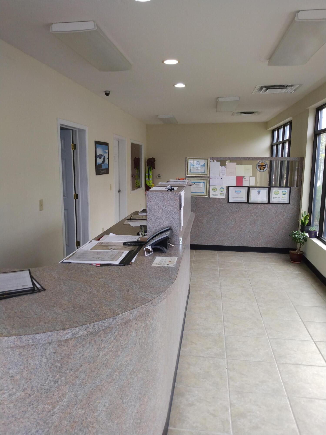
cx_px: 163
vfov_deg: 81.7
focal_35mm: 20
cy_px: 218
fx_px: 251
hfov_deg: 66.0
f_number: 2
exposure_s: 1/60
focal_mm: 3.54
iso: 121
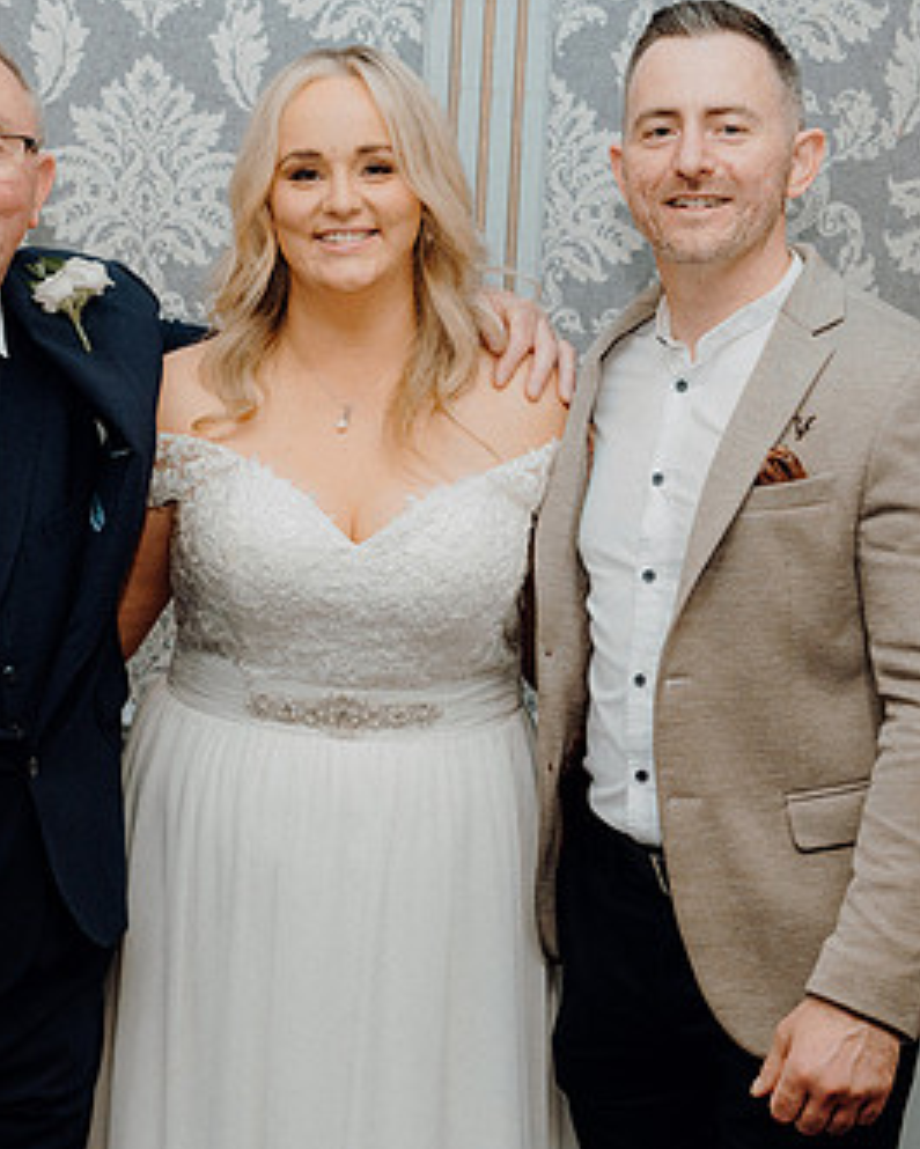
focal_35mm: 79
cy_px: 568
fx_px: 2688
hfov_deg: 19.4
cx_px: 299
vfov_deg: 24.1
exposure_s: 1/160
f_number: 5
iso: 2500
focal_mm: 48
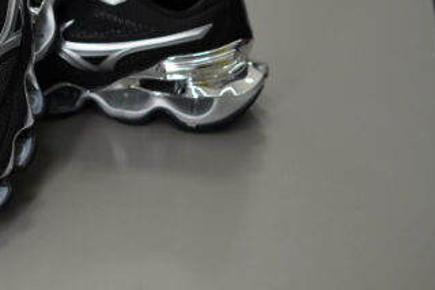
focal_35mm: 93
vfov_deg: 14.6
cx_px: 67
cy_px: 72
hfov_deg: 21.6
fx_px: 1122
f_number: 2.5
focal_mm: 33
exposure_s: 1/640
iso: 1000
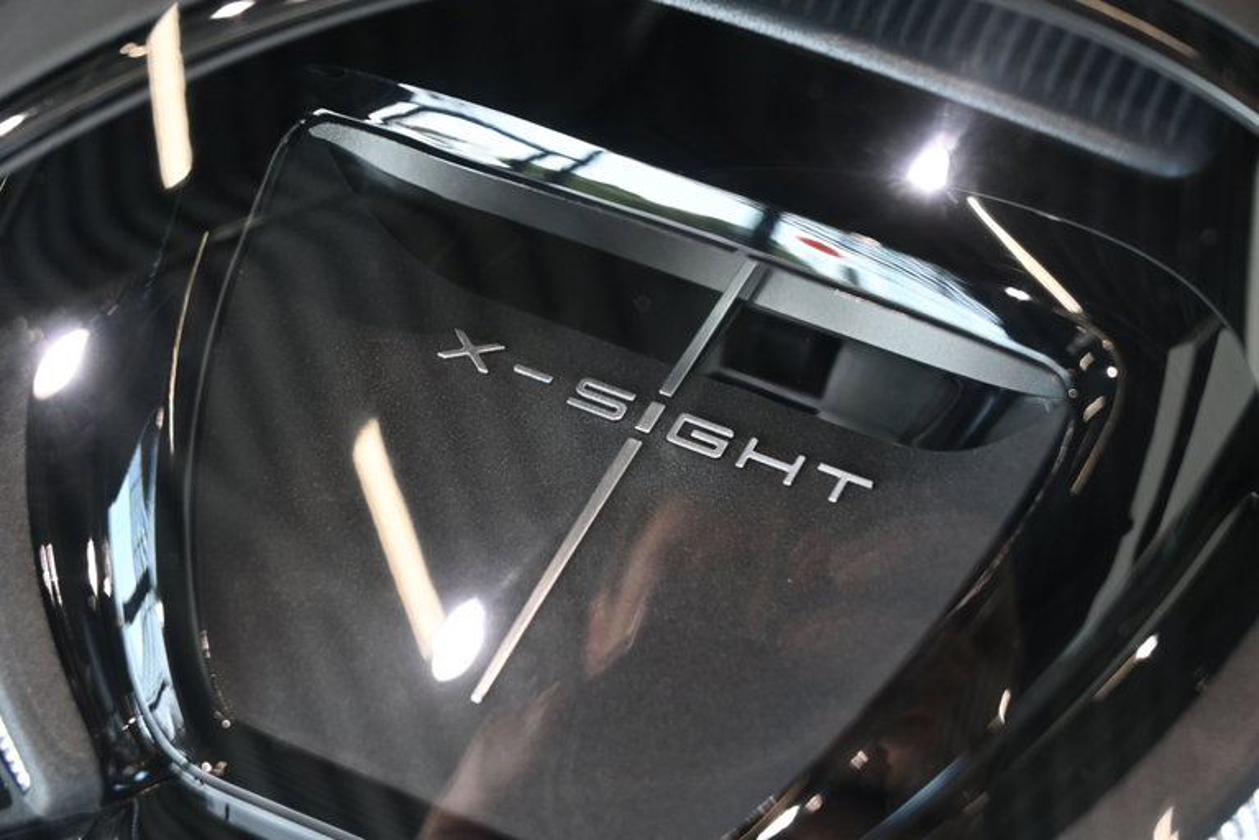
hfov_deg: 27.0
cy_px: 420
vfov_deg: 18.2
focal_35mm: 75
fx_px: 2624
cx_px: 630
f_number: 6.3
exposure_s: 1/80
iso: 640
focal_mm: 50
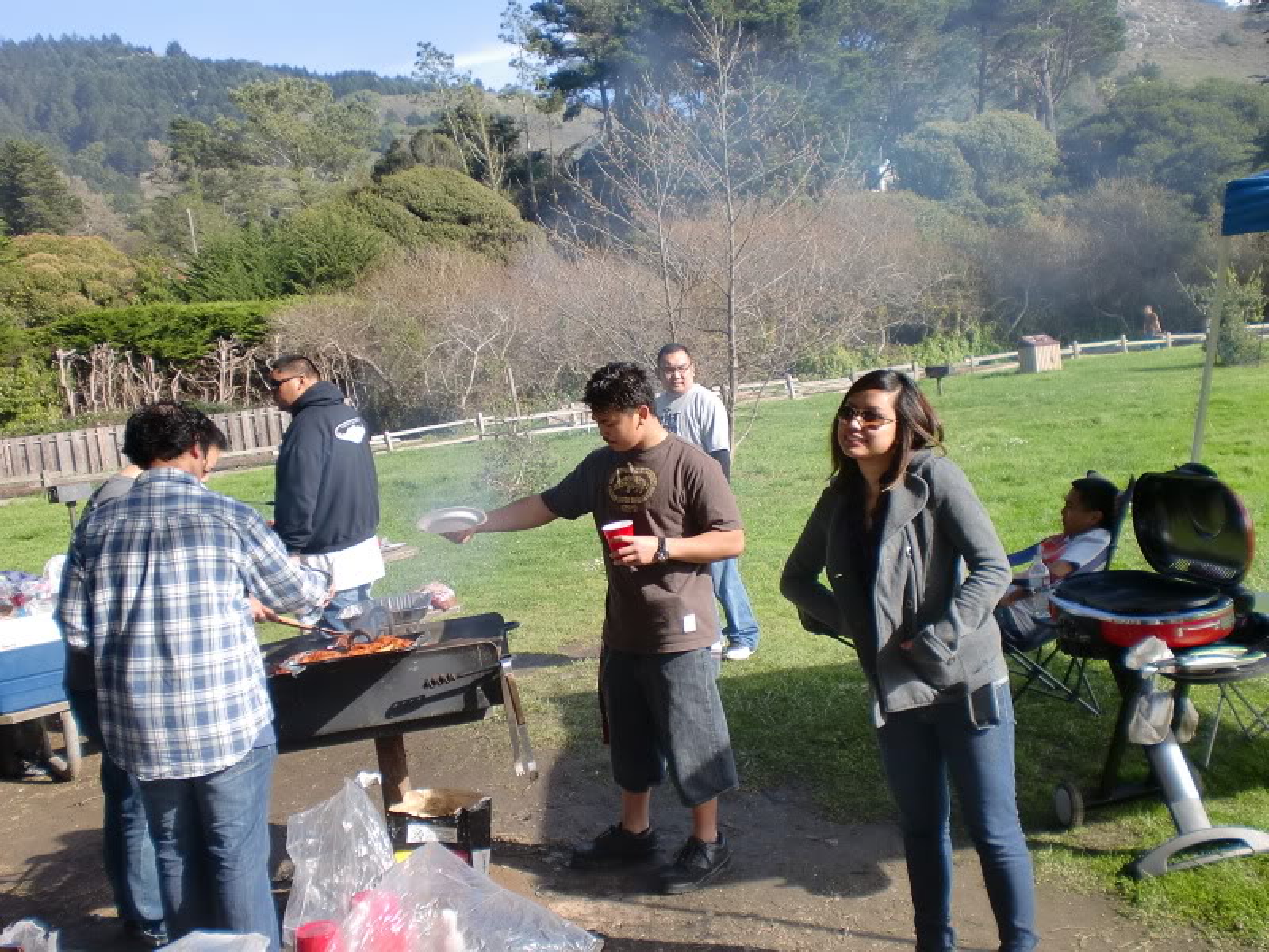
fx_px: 1283
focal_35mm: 35
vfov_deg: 40.7
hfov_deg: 52.6
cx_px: 634
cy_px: 476
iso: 64
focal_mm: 6.3
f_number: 3.1
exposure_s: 1/400
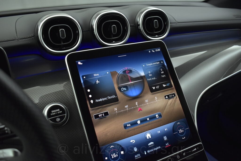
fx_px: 221
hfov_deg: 57.2
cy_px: 80
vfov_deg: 40.0
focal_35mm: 33
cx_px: 120
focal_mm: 22
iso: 1600
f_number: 3.8
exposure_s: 1/100
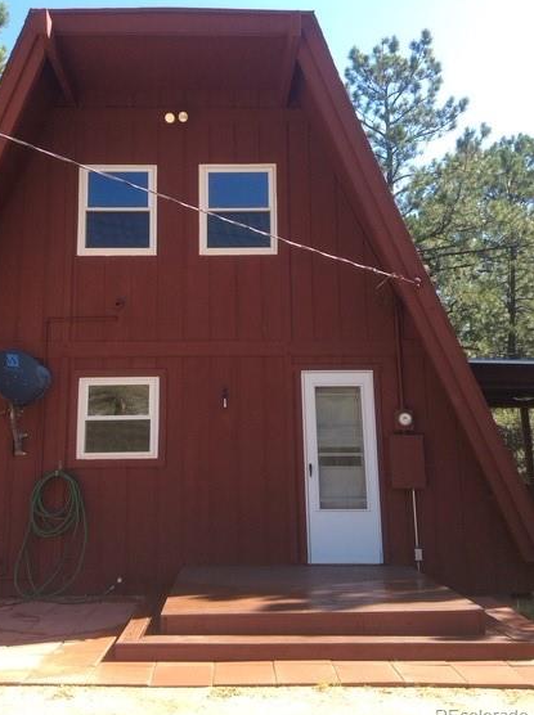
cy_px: 316
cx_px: 228
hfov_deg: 37.5
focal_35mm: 38
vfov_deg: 49.0
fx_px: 784
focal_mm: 3.3
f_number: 2.4
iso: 32
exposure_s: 1/336
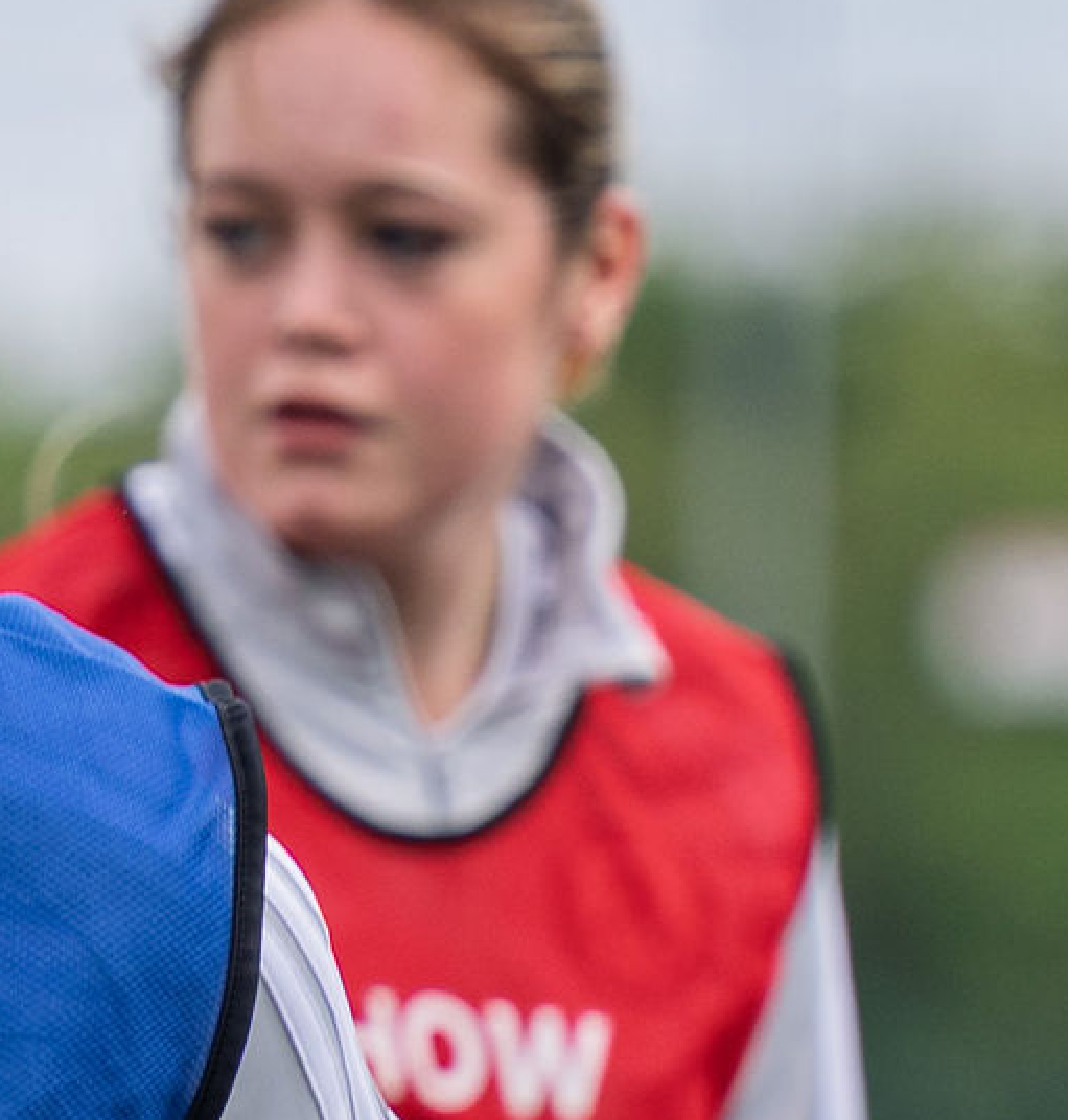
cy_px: 627
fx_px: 39132
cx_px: -455
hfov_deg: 1.6
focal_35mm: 1094
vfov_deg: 1.6
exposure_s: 1/800
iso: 90
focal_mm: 155
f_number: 2.8
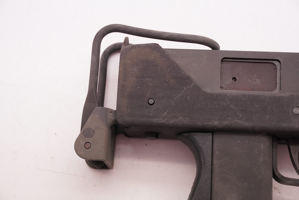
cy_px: 100
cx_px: 150
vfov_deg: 21.1
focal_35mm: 64
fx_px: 536
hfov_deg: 31.2
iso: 800
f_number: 5.6
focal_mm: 43
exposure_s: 1/250
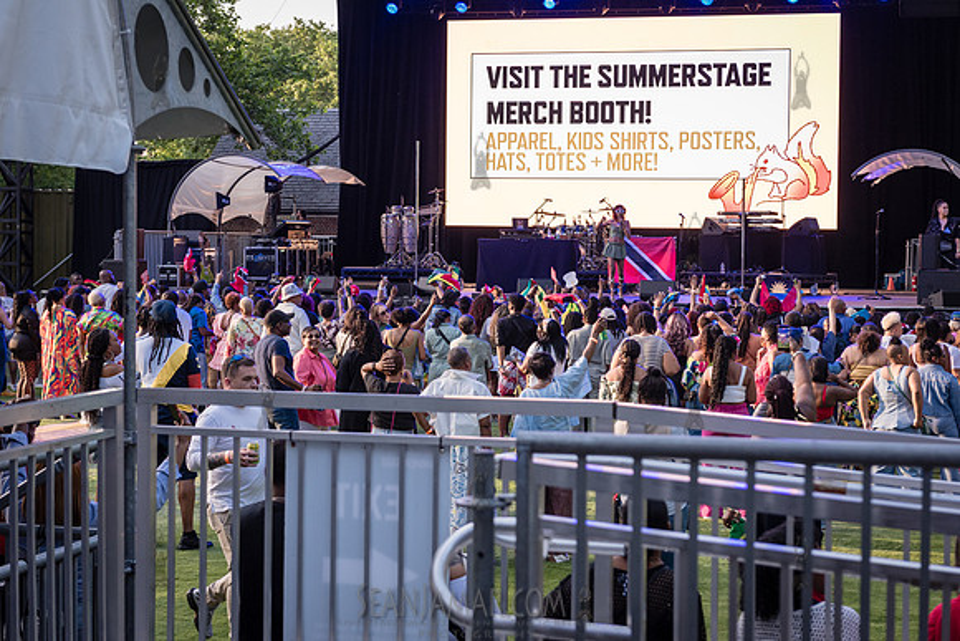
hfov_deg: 28.8
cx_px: 480
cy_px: 320
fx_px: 1867
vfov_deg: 19.5
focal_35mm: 70
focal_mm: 70
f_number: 4.5
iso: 1000
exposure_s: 1/500
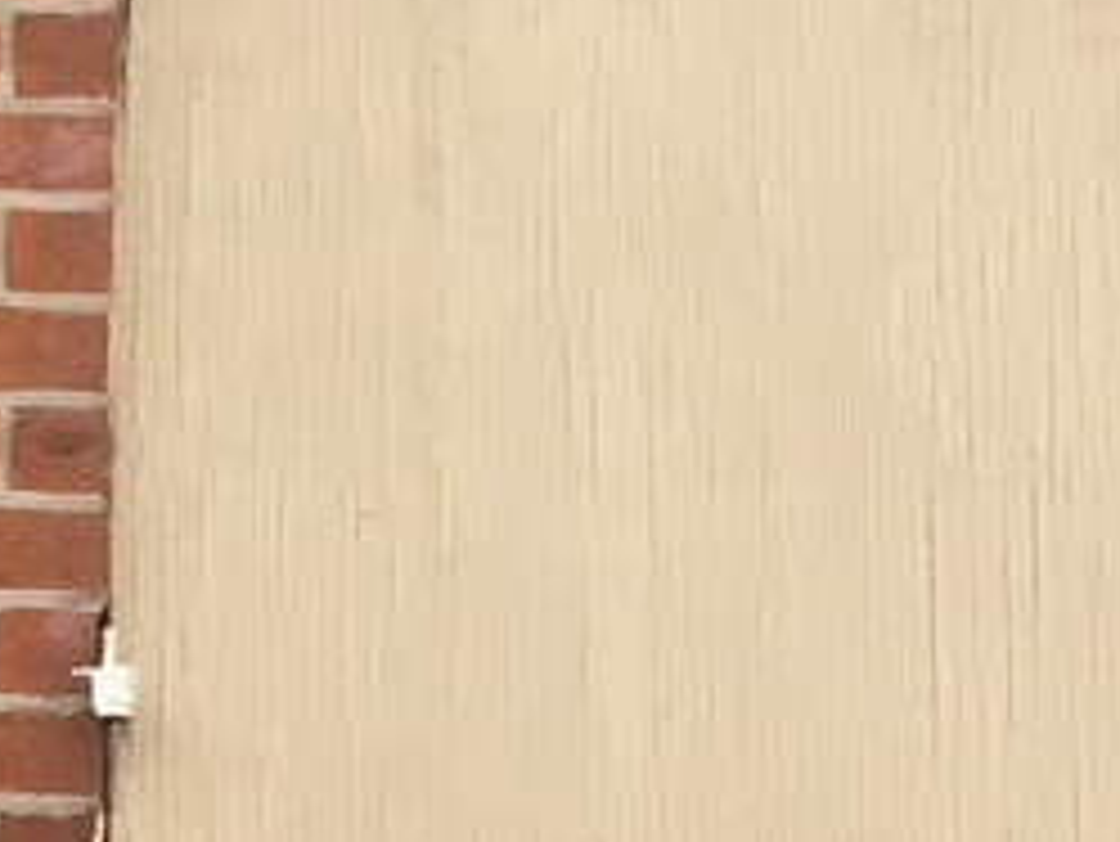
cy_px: 937
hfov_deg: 9.2
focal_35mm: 186
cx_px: -1799
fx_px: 6021
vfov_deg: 7.9
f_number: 2.2
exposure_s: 1/40
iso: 32
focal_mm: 4.15
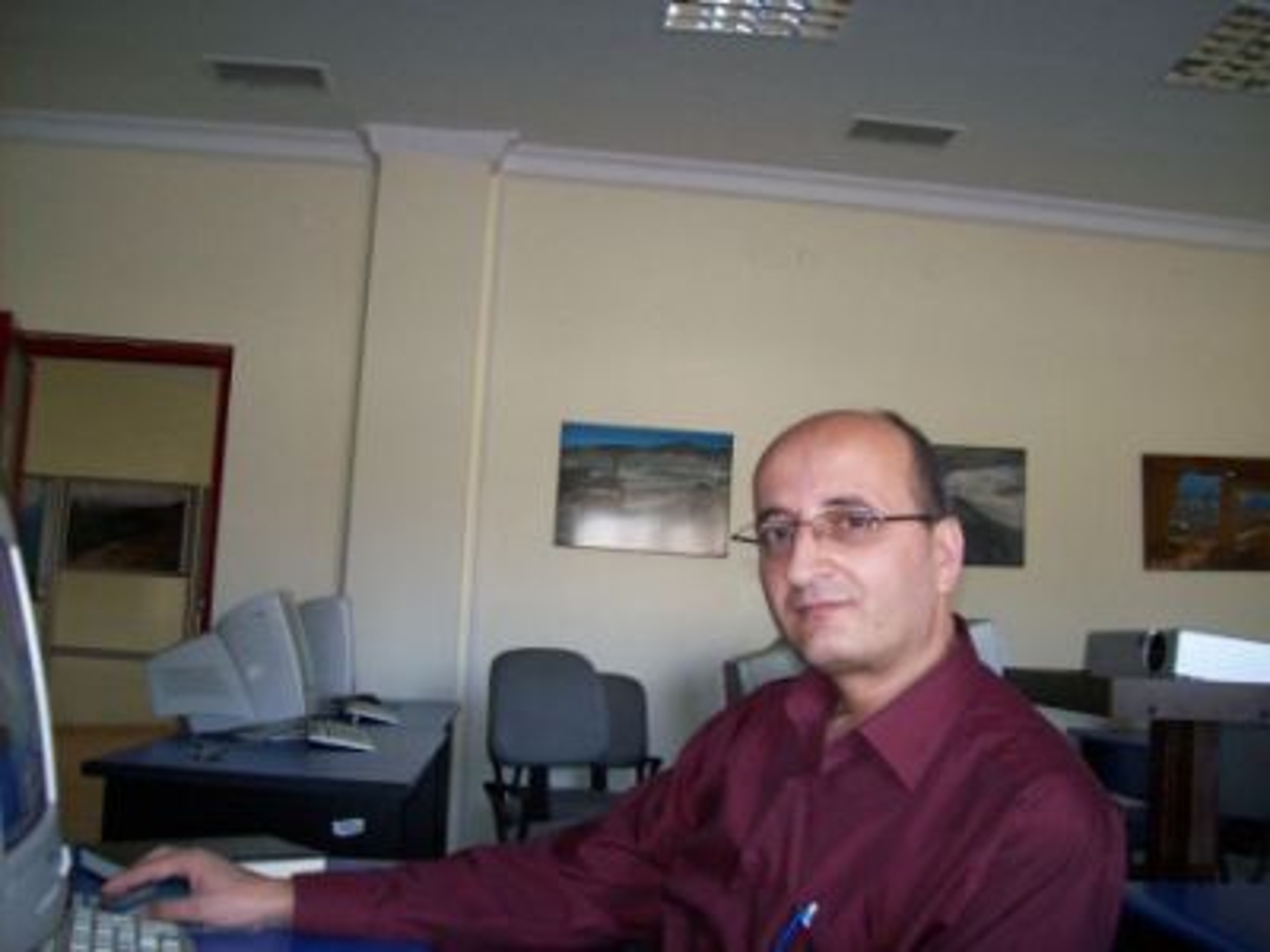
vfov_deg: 39.7
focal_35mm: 36
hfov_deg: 51.4
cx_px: 635
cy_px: 476
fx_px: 1321
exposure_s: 1/64
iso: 200
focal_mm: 6
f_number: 2.7
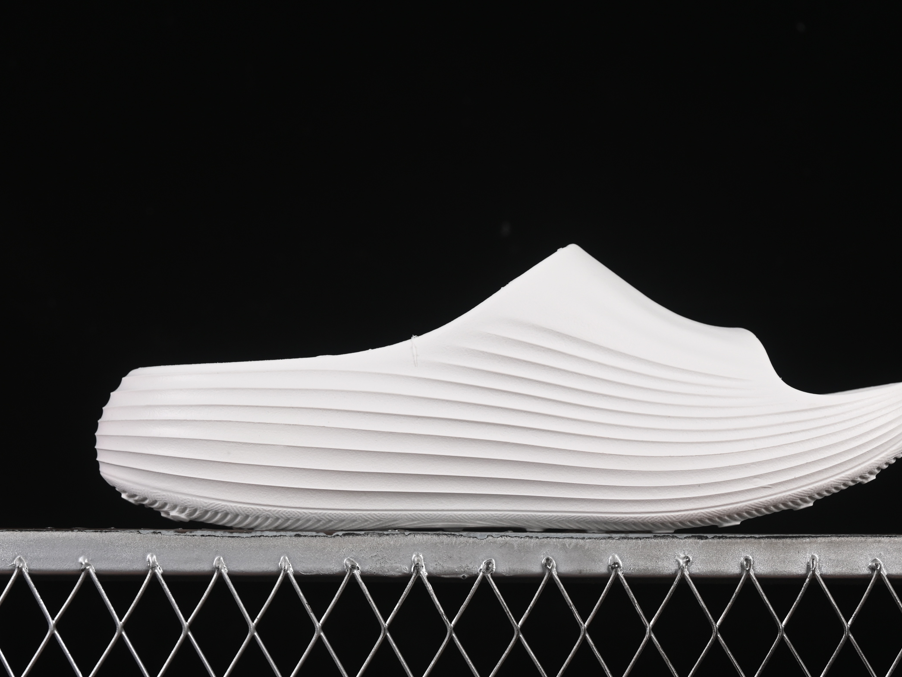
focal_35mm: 96
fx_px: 2501
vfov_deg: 15.4
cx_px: 507
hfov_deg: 20.4
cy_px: 280
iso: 160
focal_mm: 50
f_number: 8
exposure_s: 1/100
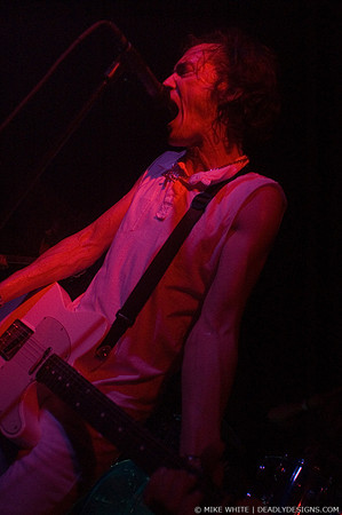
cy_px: 258
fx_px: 428
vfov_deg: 62.0
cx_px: 171
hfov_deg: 43.5
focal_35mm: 30
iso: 800
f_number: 2.8
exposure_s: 1/320
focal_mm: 20
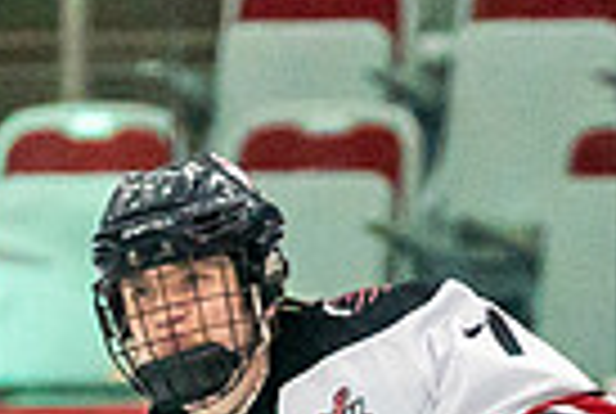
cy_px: 944
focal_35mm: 1823
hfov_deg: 1.1
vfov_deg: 0.8
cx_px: 413
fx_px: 31261
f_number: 2.8
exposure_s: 1/1000
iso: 3200
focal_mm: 200
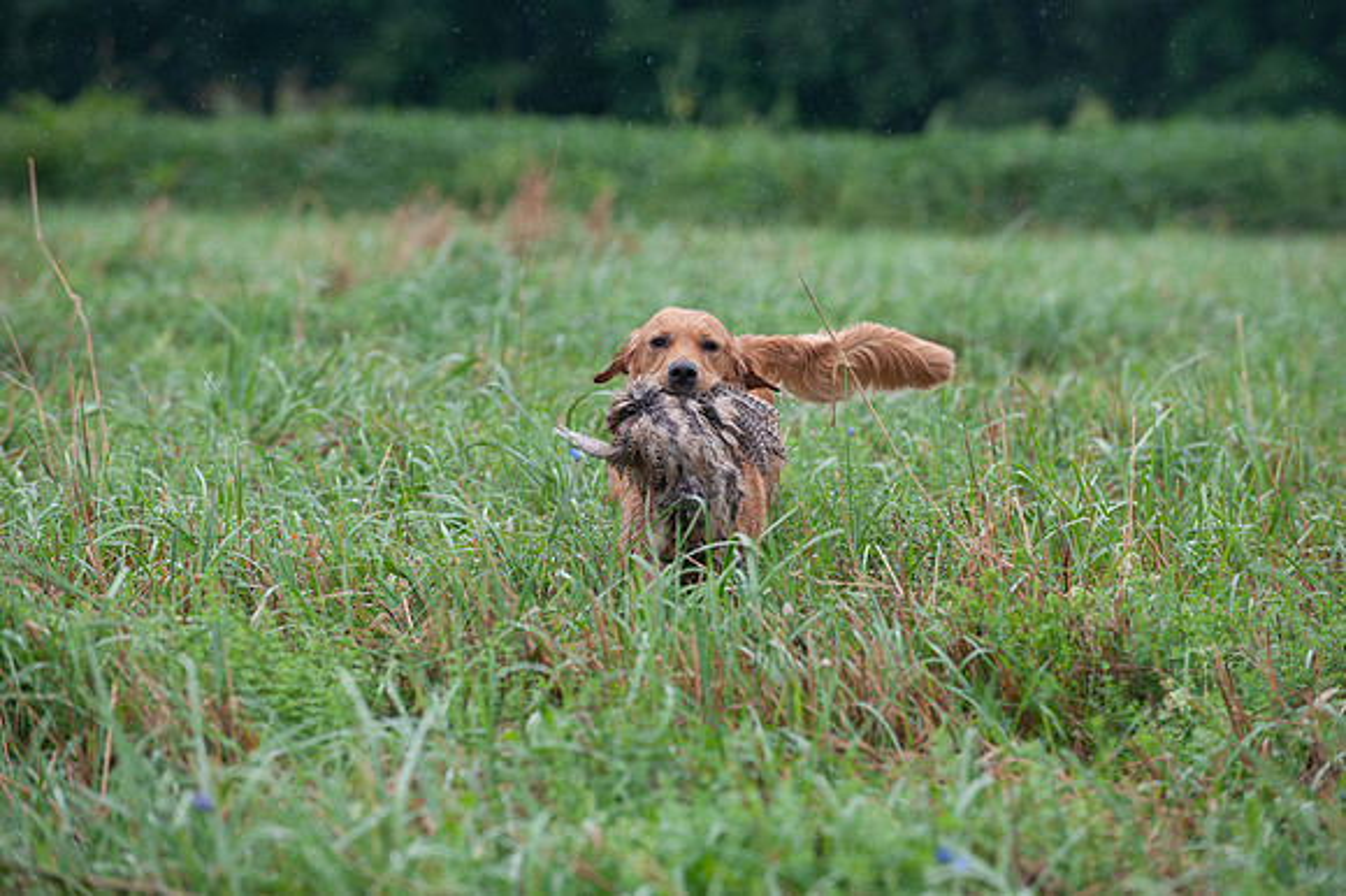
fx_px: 7473
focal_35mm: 200
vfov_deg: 6.9
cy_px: 448
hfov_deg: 10.3
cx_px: 673
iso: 800
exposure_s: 1/800
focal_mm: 200
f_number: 5.6
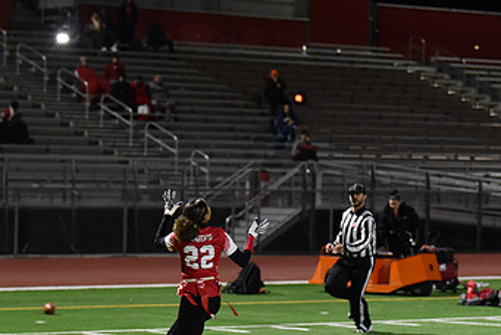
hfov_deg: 12.1
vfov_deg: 8.1
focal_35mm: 170
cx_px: 215
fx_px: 2368
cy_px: 231
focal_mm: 100
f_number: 2.8
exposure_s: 1/640
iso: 5600
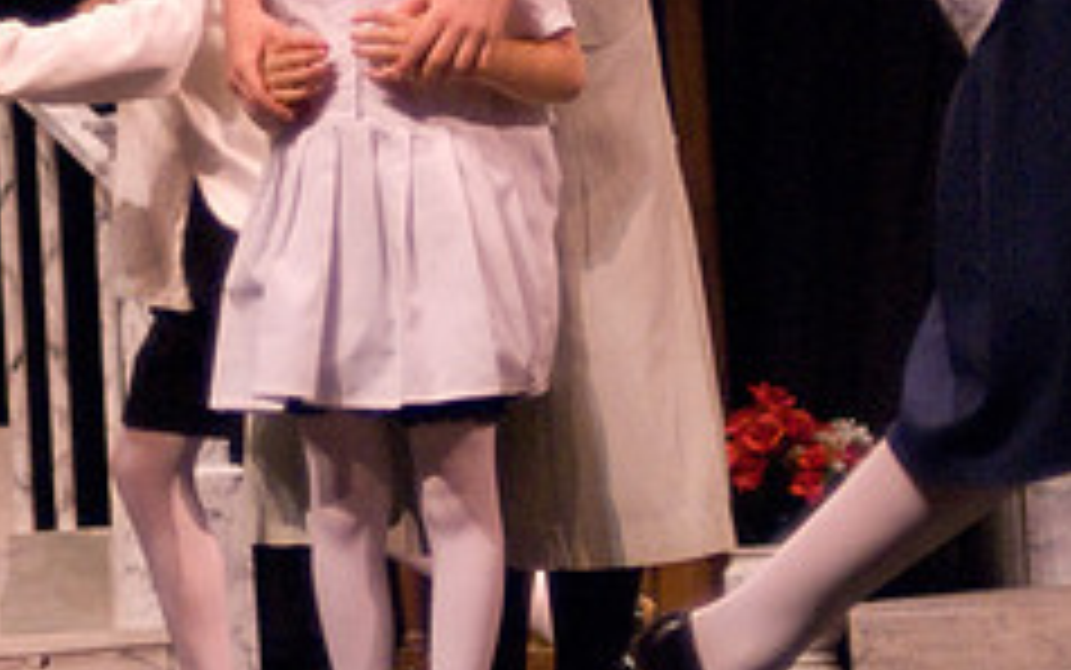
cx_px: 459
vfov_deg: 5.7
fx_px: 6746
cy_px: -67
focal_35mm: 231
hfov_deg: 9.1
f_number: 2.8
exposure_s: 1/320
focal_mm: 62
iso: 1600
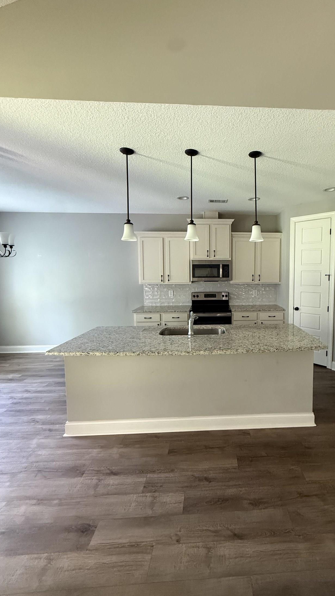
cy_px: 290
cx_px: 226
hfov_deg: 65.1
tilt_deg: -4.2
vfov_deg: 99.4
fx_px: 253
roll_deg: -0.6
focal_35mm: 16
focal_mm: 2.22
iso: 640
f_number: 2.2
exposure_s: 1/60
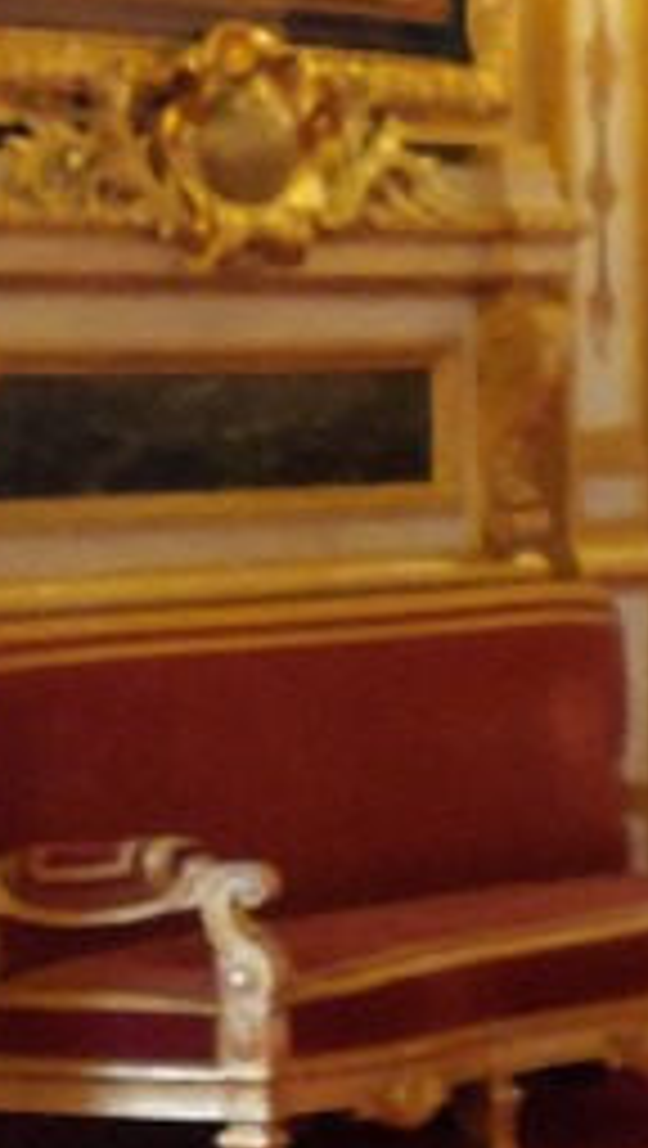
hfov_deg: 7.0
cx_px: 2601
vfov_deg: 16.4
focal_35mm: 131
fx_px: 3990
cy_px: 446
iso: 125
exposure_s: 1/50
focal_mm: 5.23
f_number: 1.8
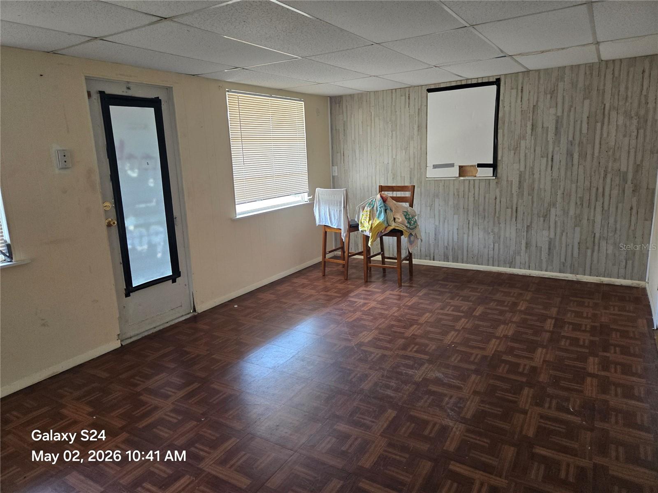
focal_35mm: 23
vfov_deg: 58.9
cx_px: 329
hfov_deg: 73.9
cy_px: 246
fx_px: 437
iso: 250
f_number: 1.8
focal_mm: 5.4
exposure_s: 1/120
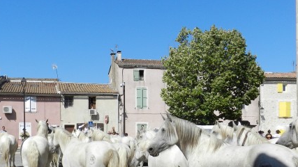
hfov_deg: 43.6
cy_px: 141
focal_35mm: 47
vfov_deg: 24.9
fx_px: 371
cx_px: 124
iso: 160
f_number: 4.5
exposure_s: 1/1000
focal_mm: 4
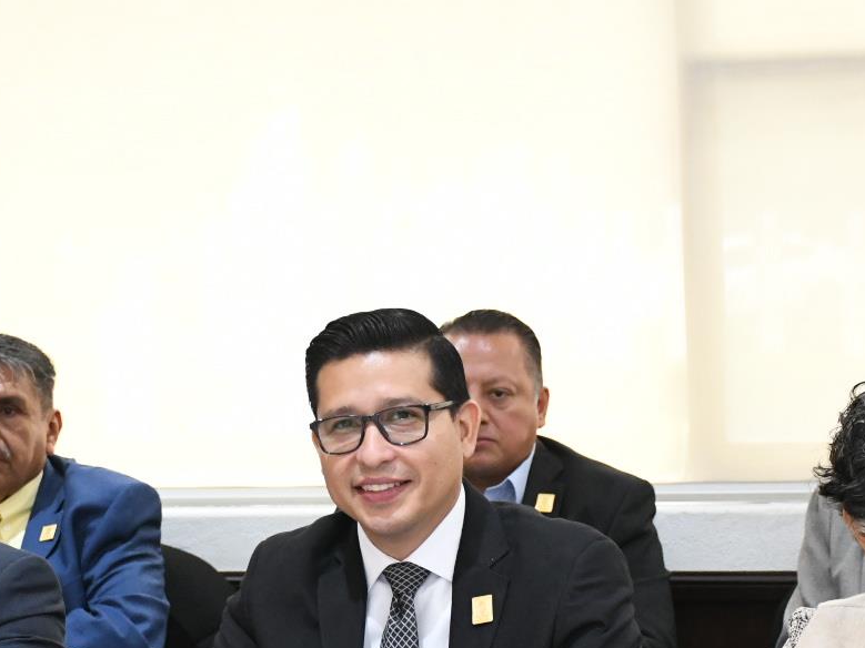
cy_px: 579
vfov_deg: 10.2
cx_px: 403
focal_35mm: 144
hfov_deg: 13.7
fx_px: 3598
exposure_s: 1/100
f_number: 4.5
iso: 4000
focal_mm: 48
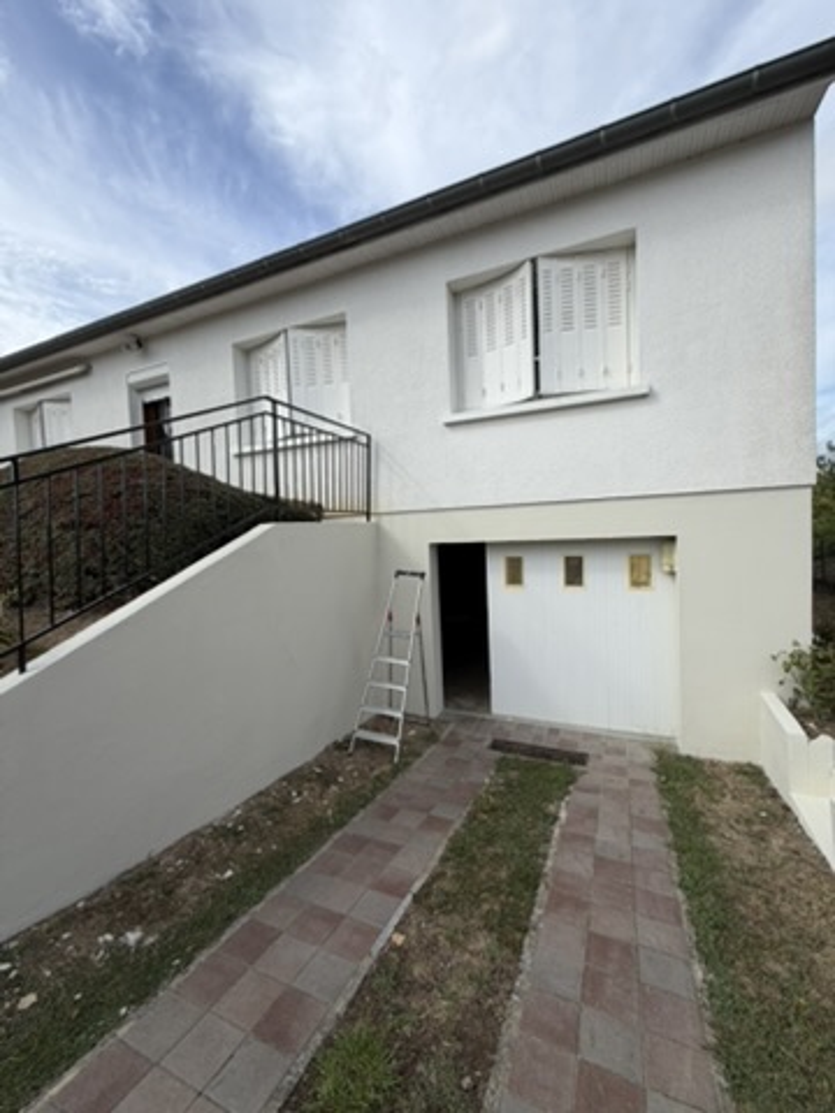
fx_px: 450
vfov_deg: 102.1
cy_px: 556
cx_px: 418
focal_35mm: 14
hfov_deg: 85.7
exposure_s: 1/1001
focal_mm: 2.22
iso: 20
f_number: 2.2
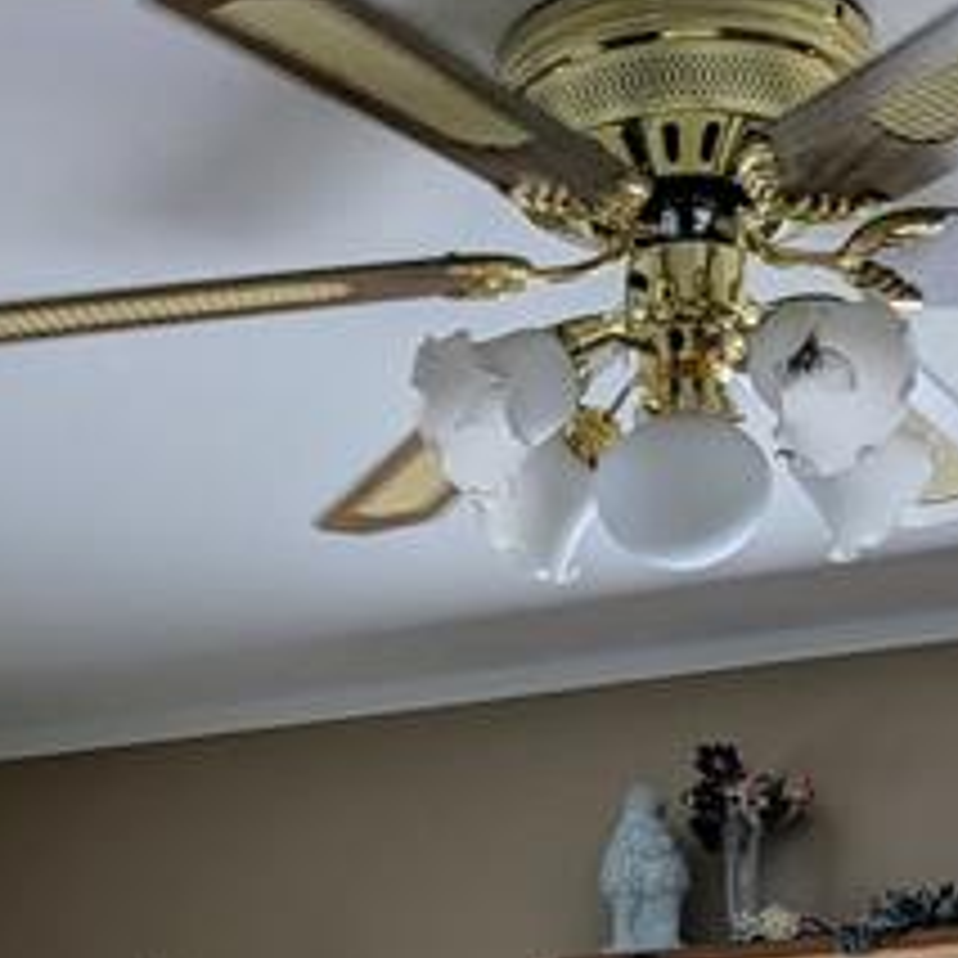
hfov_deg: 20.1
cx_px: 382
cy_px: 1705
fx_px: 2693
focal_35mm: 86
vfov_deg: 16.8
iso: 50
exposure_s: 1/60
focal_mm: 4.38
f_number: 1.73
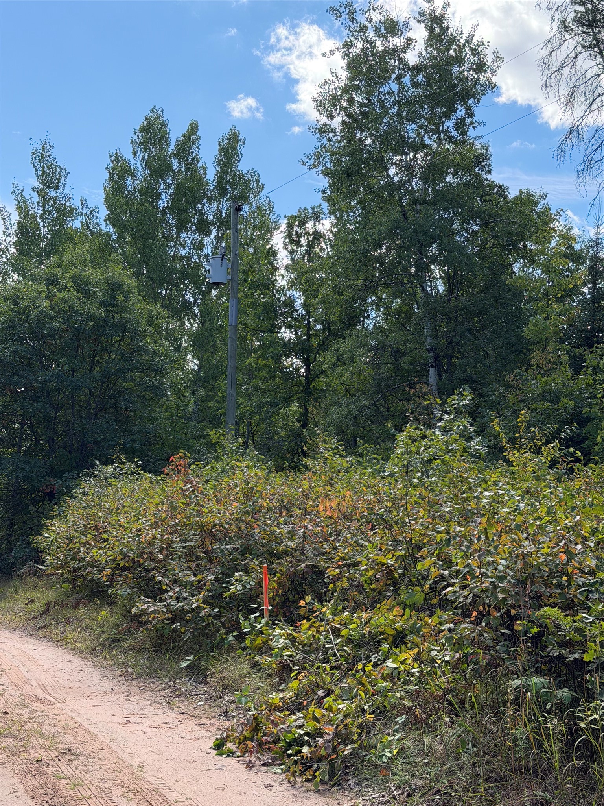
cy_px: 403
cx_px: 302
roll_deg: -4.2
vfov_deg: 39.7
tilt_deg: +6.3
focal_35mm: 48
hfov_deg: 30.3
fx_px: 1117
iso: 80
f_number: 1.78
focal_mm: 6.76
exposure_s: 1/1377
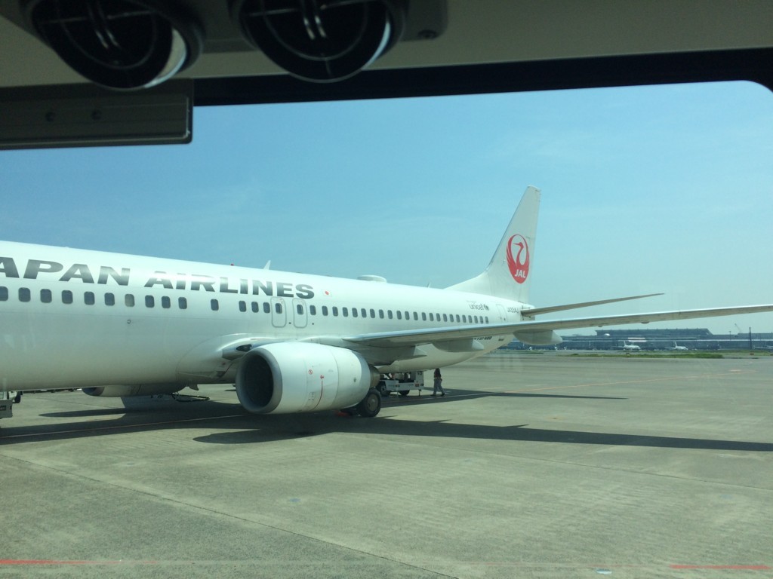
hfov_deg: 61.7
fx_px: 648
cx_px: 386
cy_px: 290
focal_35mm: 29
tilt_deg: +1.0
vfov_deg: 48.2
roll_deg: -0.5
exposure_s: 1/1953
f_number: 2.2
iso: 32
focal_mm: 4.15
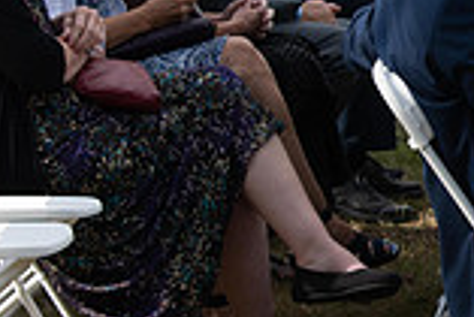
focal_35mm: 305
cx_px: 764
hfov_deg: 6.6
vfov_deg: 4.5
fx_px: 4019
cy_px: 41
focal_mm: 55
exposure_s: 1/250
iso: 320
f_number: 8
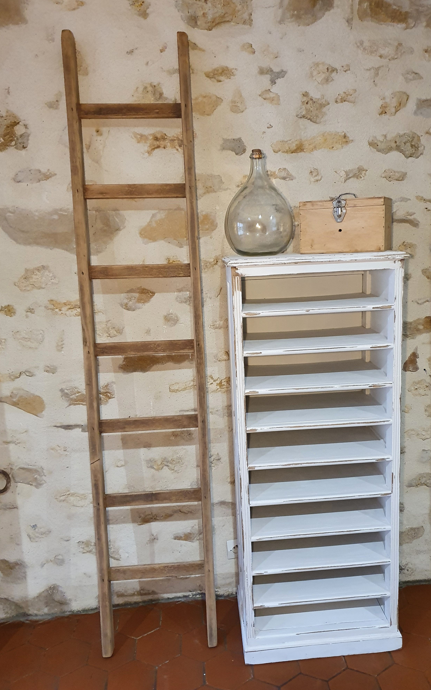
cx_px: 241
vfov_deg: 66.5
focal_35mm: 28
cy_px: 341
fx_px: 526
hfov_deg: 44.4
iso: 500
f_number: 1.5
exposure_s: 1/50
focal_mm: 4.32
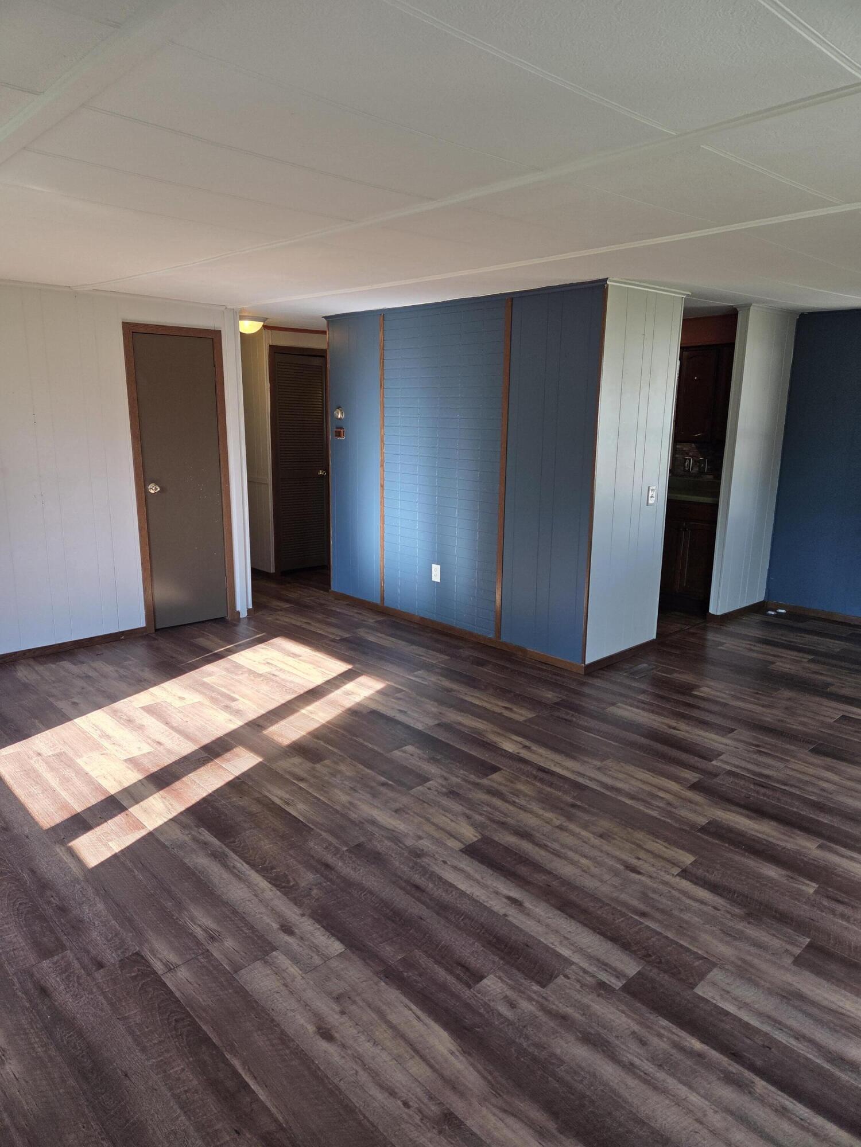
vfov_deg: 73.9
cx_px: 430
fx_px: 763
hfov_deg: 58.9
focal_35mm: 23
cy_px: 574
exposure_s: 1/180
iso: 80
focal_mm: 5.4
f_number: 1.8
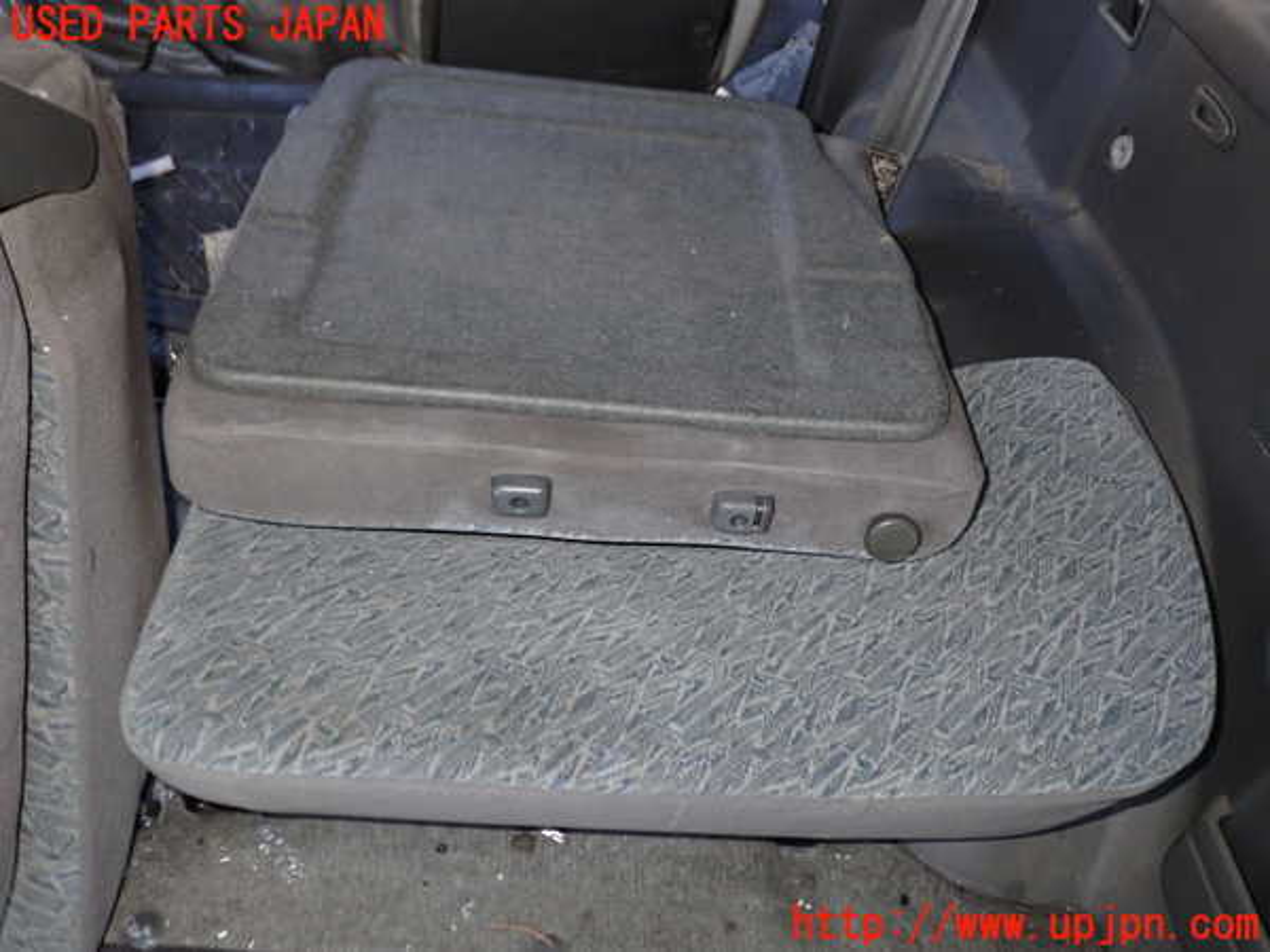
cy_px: 476
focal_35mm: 30
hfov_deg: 60.0
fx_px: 1101
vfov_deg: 46.8
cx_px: 635
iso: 200
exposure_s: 1/30
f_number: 6.3
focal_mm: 5.4
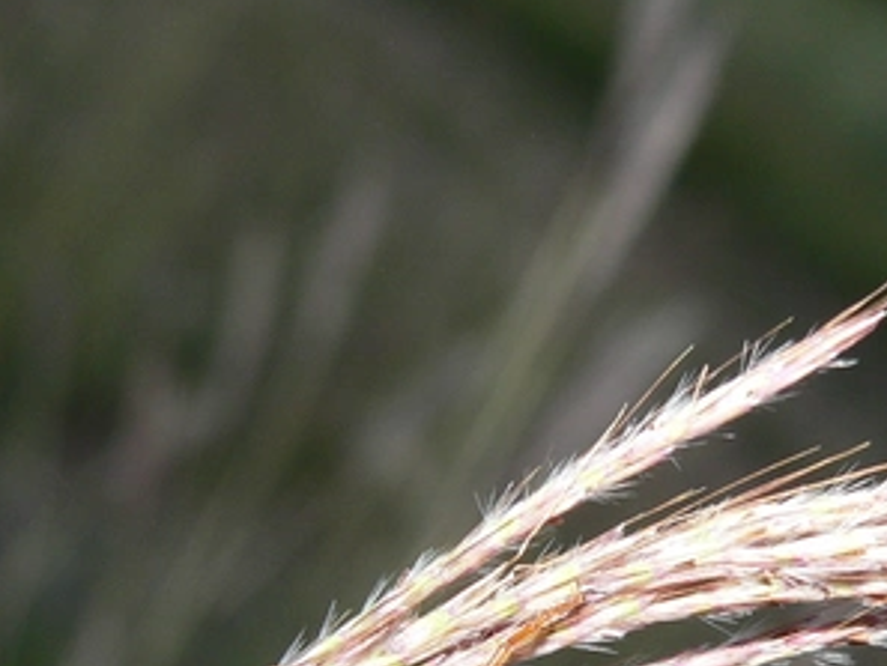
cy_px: 699
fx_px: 3871
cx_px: 627
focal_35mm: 151
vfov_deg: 9.7
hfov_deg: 13.0
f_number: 4
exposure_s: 1/60
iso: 100
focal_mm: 11.6
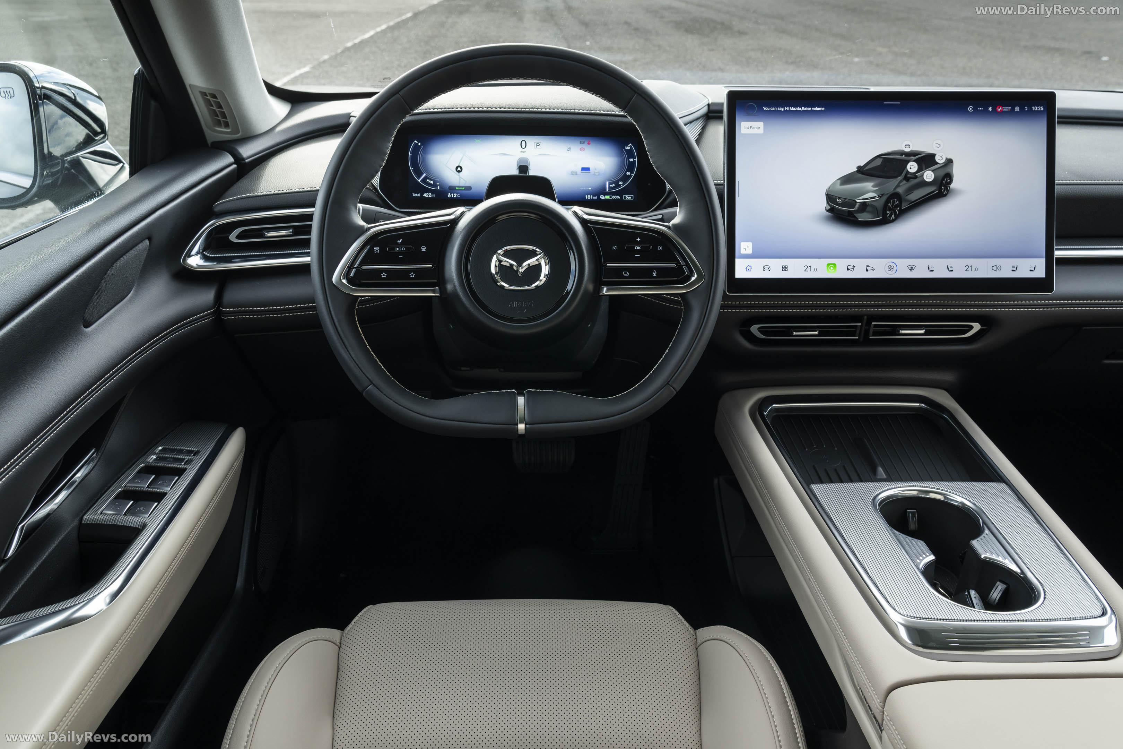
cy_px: 374
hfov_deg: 60.3
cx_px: 562
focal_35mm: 31
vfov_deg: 42.3
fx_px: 967
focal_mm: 31
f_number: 10
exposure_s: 1/15
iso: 50
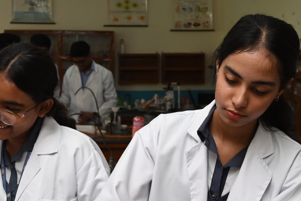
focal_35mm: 70
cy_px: 137
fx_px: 585
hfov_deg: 28.8
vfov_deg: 19.4
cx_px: 125
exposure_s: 1/200
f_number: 5.6
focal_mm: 24
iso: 1250
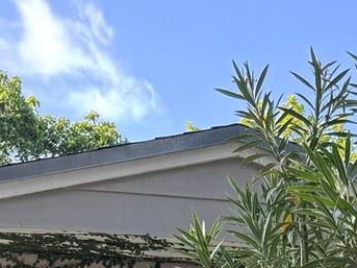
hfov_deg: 17.1
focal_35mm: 112
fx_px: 1155
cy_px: 576
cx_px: 380
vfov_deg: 11.6
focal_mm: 6.76
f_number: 1.78
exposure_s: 1/264
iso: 64
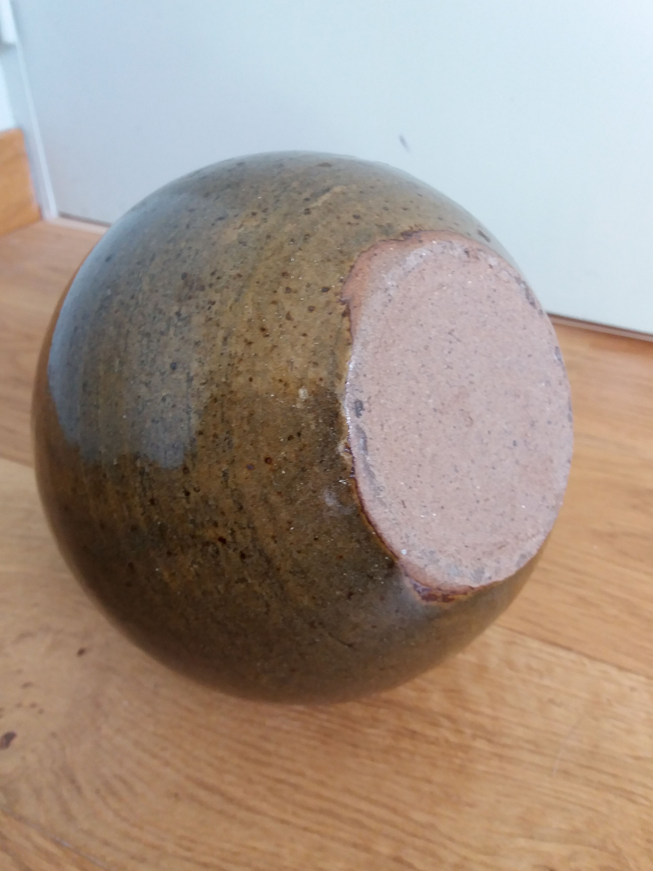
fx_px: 704
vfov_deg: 63.4
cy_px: 436
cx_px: 326
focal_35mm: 28
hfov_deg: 49.7
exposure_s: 1/24
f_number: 1.9
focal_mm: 3.7
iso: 160
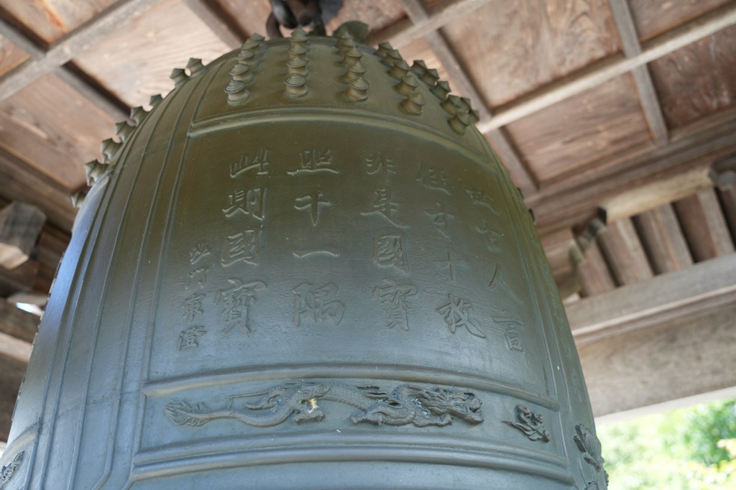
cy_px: 245
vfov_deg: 42.3
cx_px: 368
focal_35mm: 31
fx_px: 634
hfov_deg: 60.3
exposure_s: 1/160
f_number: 4
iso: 500
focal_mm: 31
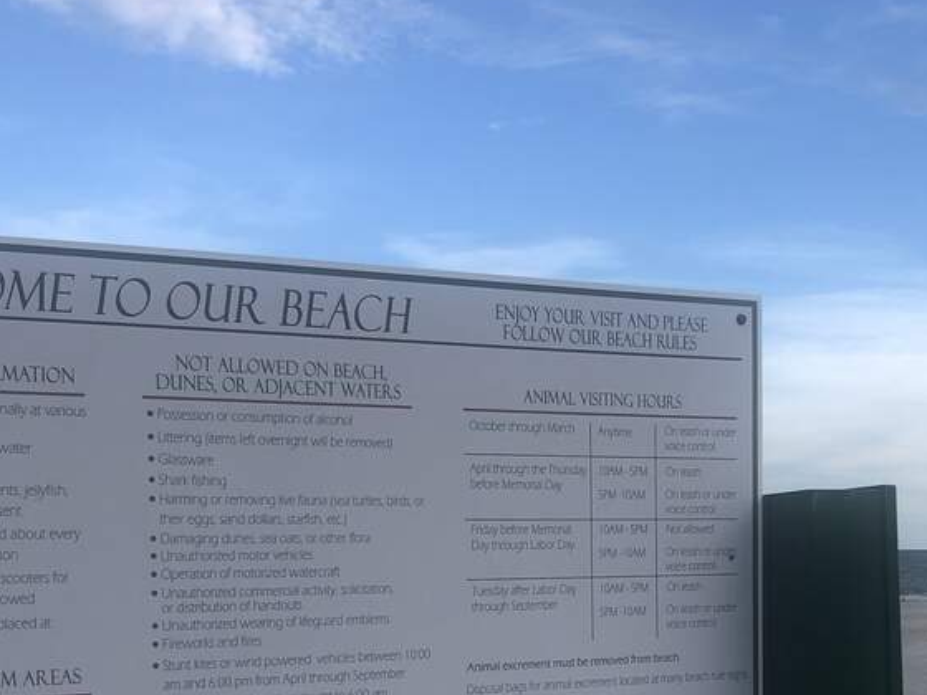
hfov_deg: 32.0
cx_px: 606
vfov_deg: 23.8
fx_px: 1607
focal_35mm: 60
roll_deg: -0.5
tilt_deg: -3.0
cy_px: 621
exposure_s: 1/796
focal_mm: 3.99
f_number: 1.8
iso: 20
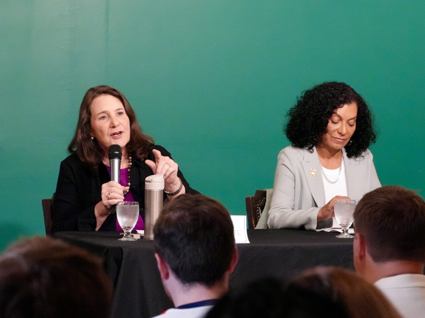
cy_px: 160
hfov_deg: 13.8
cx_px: 195
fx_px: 1750
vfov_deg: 10.4
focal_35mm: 143
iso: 6400
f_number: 5.6
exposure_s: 1/160
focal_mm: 87
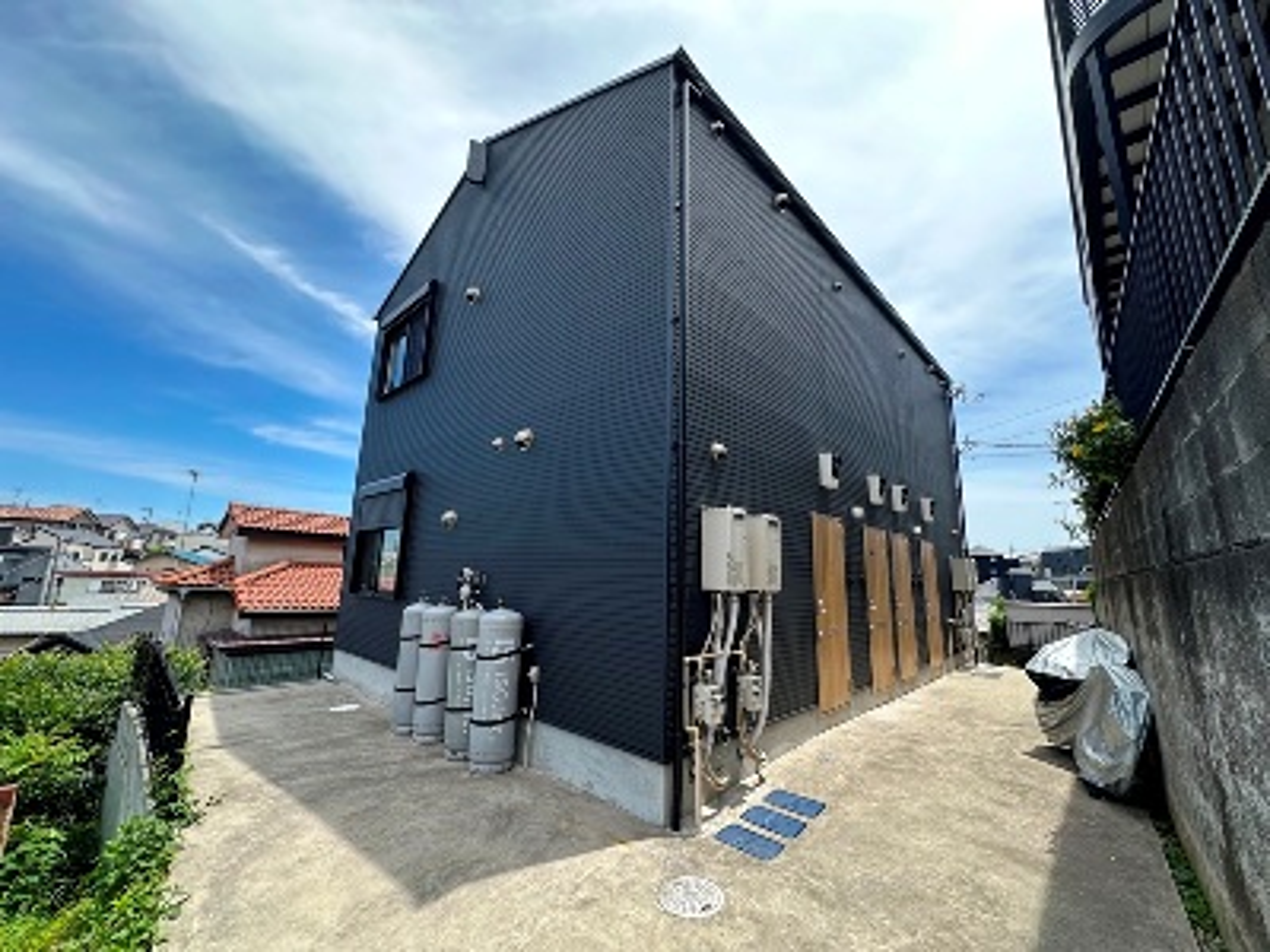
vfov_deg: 85.7
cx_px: 635
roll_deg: -2.1
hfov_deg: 102.1
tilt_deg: +10.8
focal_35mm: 14
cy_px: 476
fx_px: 514
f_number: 2.2
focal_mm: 2.22
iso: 40
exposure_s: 1/430
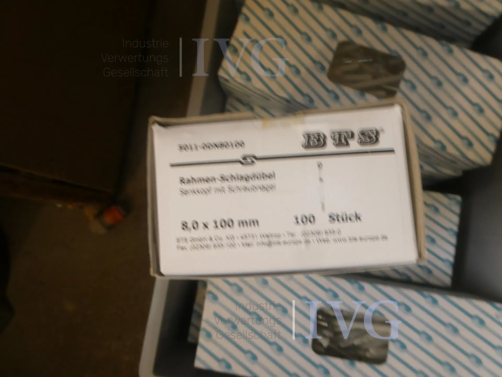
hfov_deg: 71.6
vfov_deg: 56.8
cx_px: 251
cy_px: 188
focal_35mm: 24
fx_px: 348
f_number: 3.3
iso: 320
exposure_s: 1/60
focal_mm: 4.3
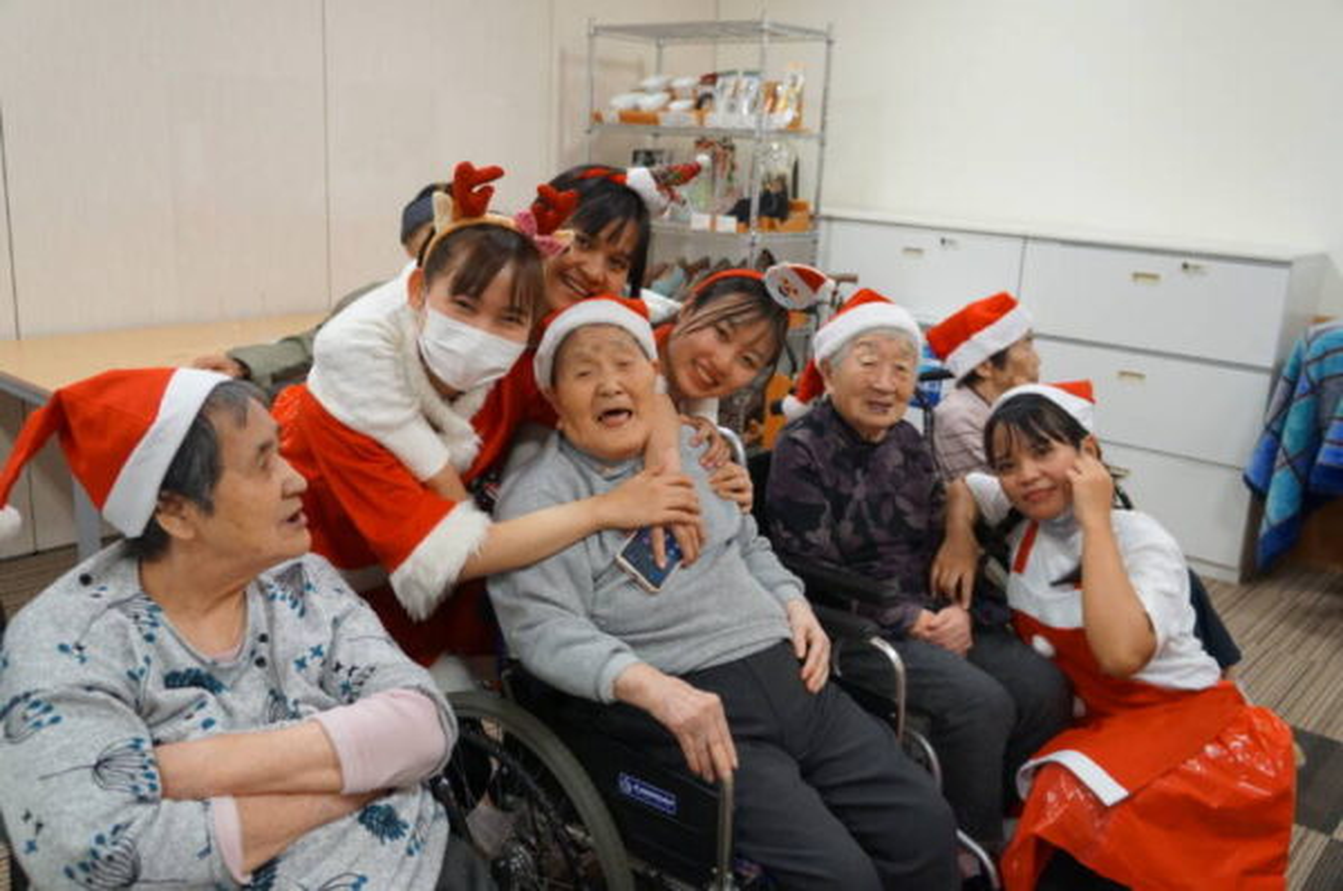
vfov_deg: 43.5
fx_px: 1117
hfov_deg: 62.0
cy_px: 446
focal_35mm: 30
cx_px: 672
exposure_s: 1/160
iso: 1250
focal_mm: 20
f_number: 4
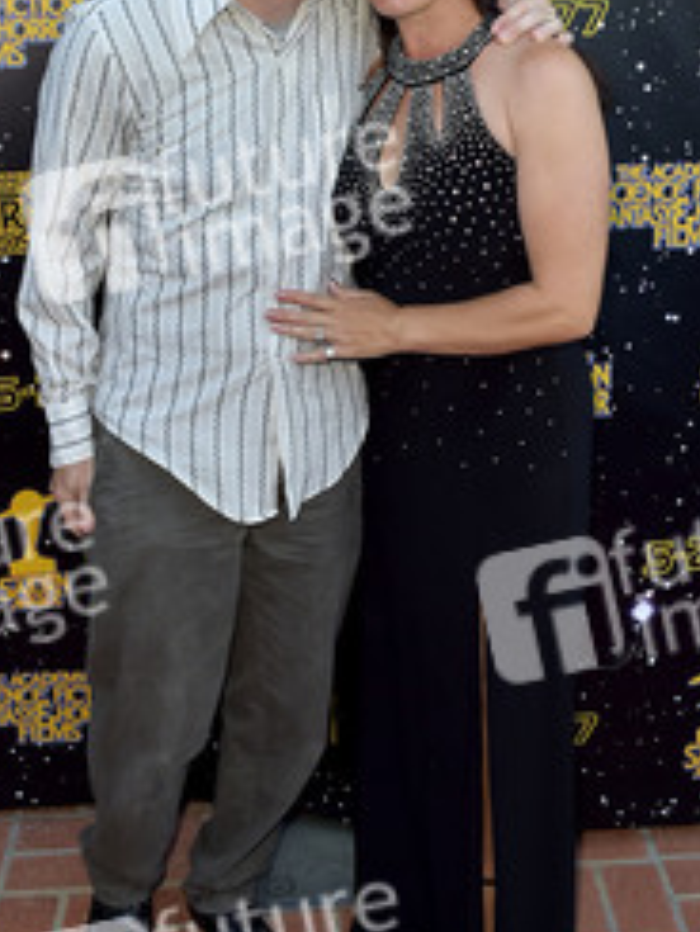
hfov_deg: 32.9
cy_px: 403
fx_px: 1185
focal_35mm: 44
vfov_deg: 42.8
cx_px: 329
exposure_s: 1/320
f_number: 6.3
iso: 500
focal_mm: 28
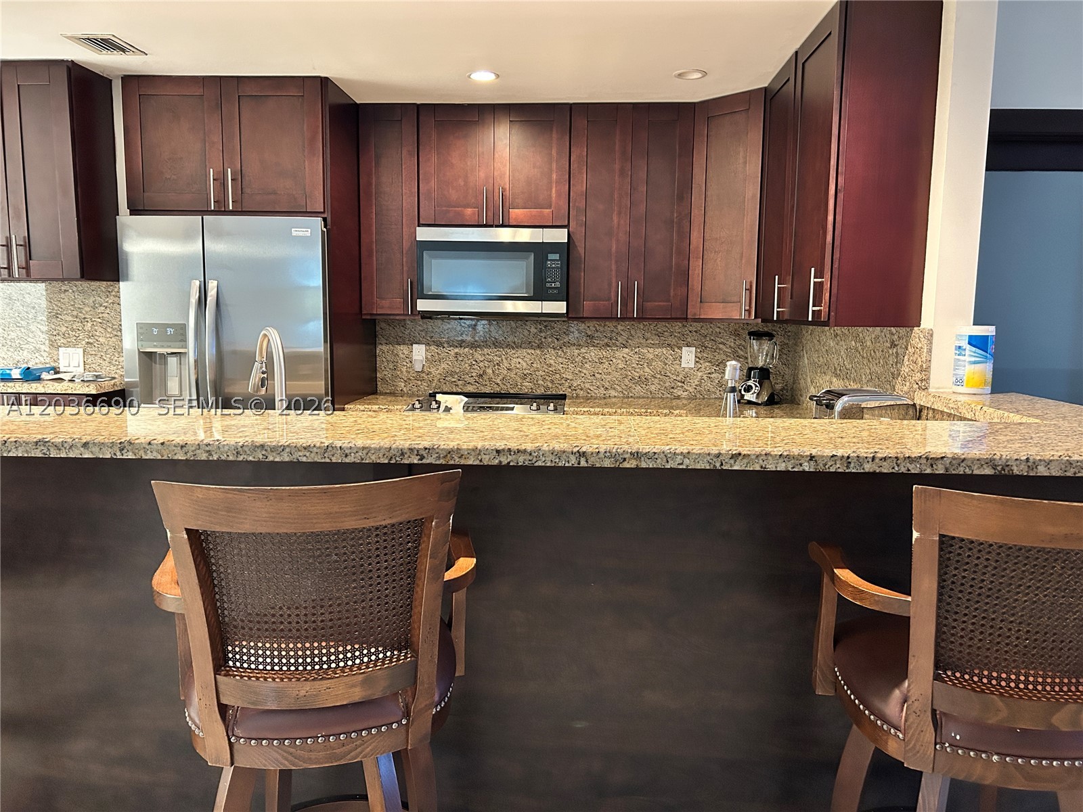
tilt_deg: -5.1
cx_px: 542
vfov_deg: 53.1
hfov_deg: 67.3
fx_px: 813
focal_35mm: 26
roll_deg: +0.0
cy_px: 406
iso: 400
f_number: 1.5
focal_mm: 5.7
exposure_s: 1/40
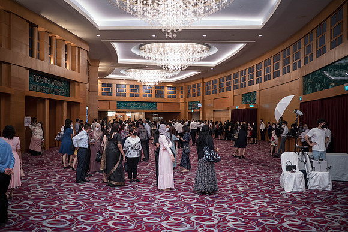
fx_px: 352
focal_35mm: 36
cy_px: 116
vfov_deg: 36.5
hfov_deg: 52.6
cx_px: 174
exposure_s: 1/100
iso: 1600
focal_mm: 17
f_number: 1.7
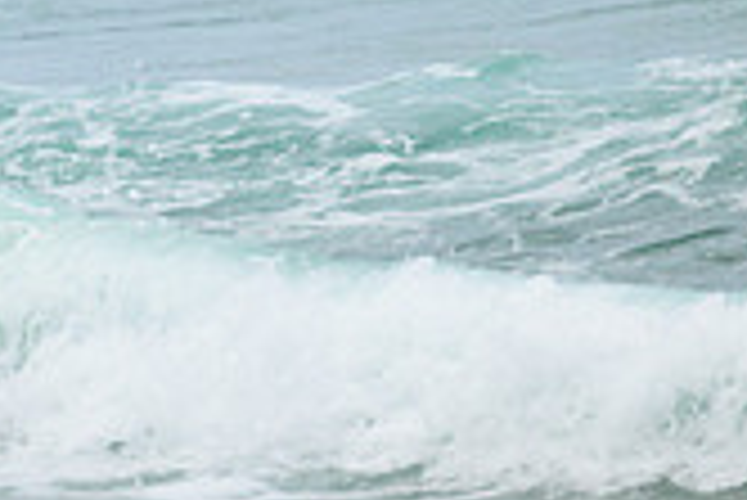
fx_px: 57962
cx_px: -472
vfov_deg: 0.5
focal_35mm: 2791
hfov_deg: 0.7
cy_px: -295
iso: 1100
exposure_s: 1/2000
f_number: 11
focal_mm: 800
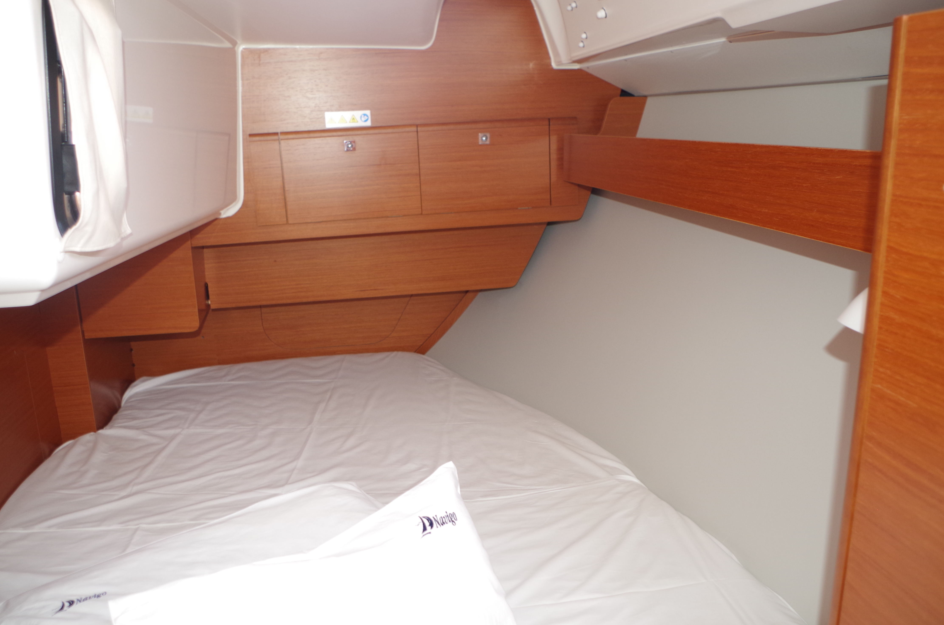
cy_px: 346
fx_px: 785
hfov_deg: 62.0
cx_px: 439
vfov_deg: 43.4
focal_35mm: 30
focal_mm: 18
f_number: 3.5
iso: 400
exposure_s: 1/20
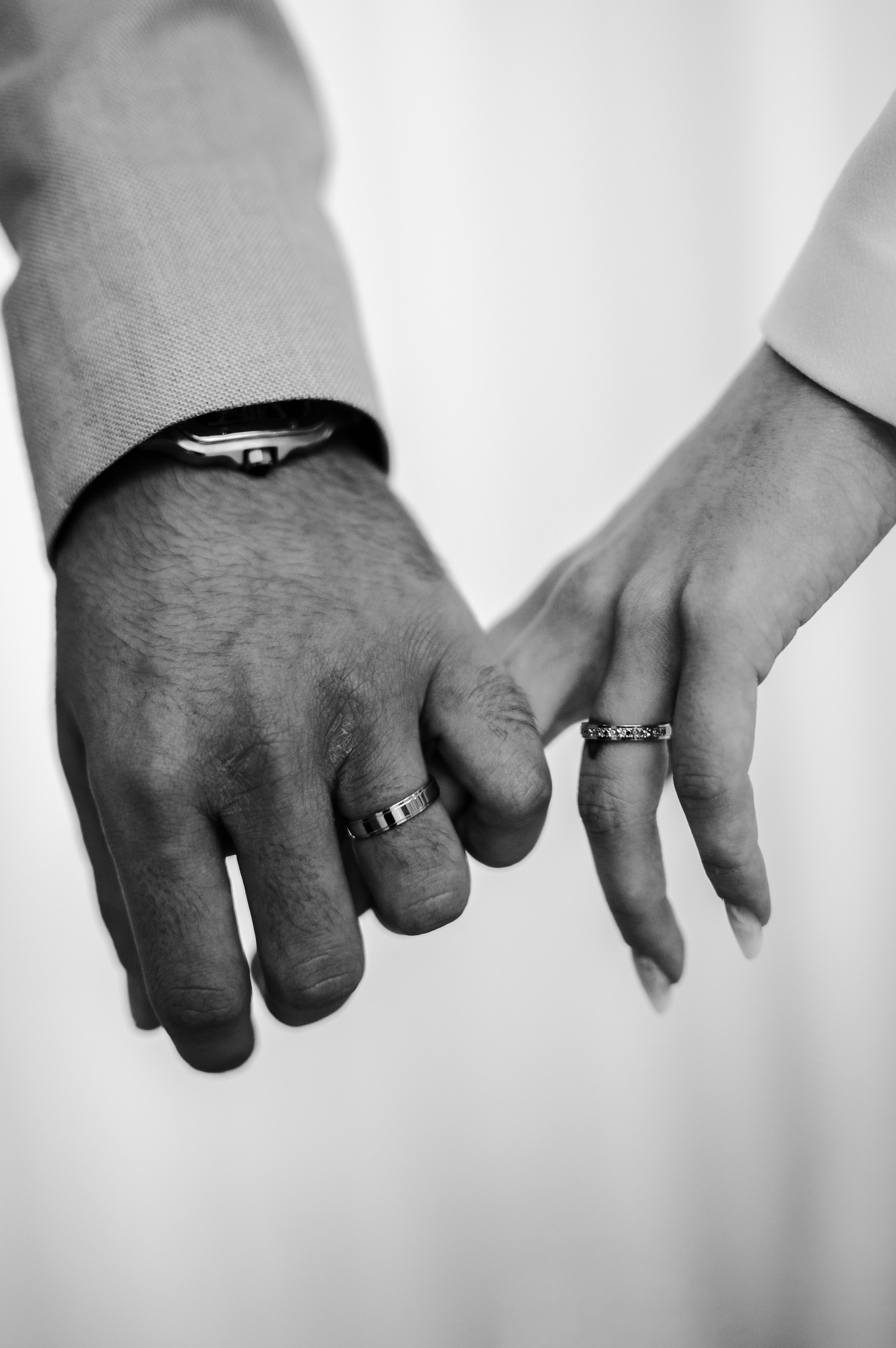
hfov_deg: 27.0
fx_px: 1869
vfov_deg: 39.6
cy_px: 674
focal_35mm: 50
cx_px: 448
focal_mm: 50
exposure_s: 1/250
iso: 1600
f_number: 1.4
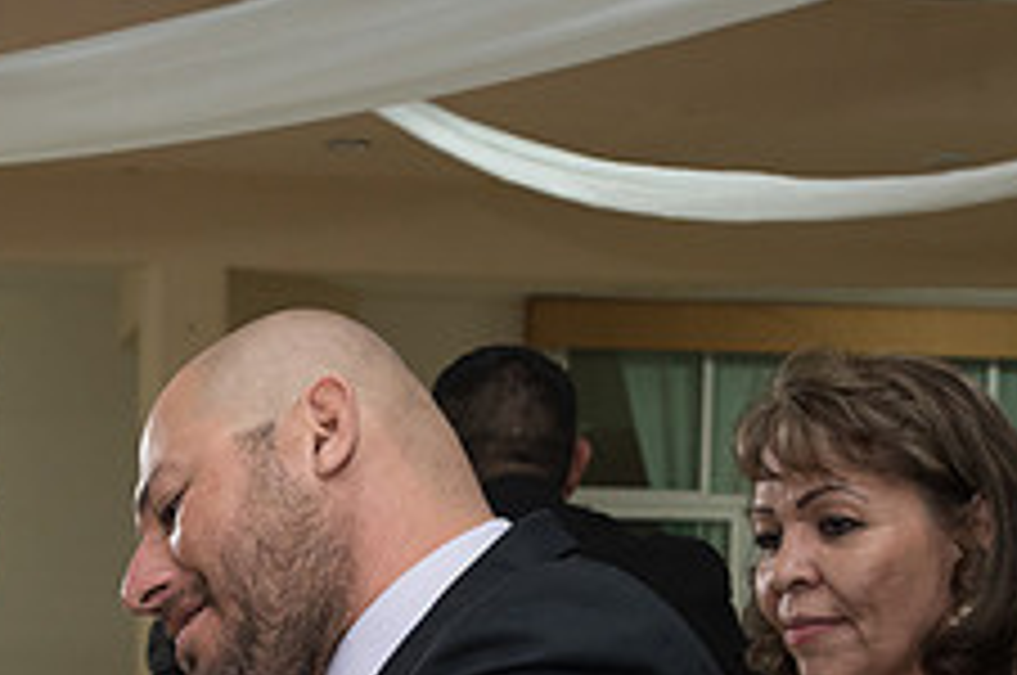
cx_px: 266
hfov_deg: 22.5
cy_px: 758
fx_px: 2539
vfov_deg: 14.8
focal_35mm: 90
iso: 1600
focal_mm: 35
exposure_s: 1/100
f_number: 4
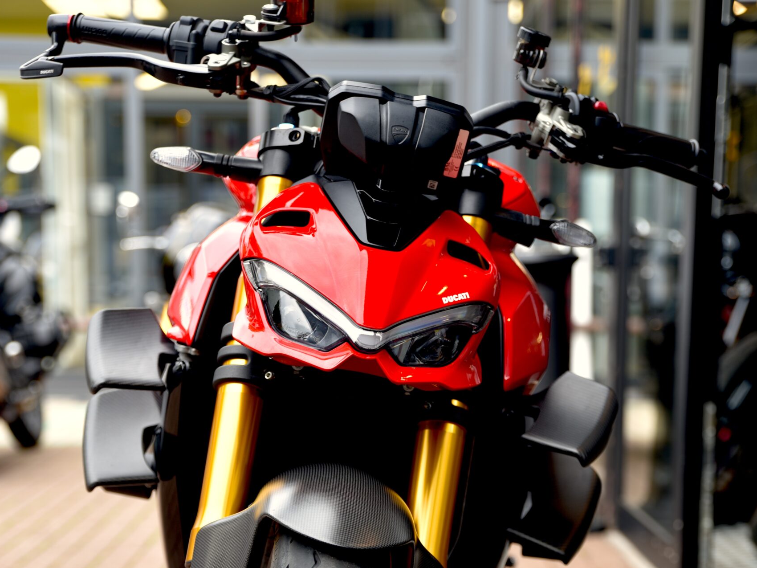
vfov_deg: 17.2
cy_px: 549
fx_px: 1837
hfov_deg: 23.3
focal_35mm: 84
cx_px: 378
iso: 100
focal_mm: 58
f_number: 2.8
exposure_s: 1/60
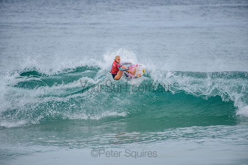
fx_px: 3445
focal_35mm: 500
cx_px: 124
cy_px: 82
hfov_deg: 4.1
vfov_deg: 2.8
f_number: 5.6
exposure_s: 1/2000
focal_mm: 500
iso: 360
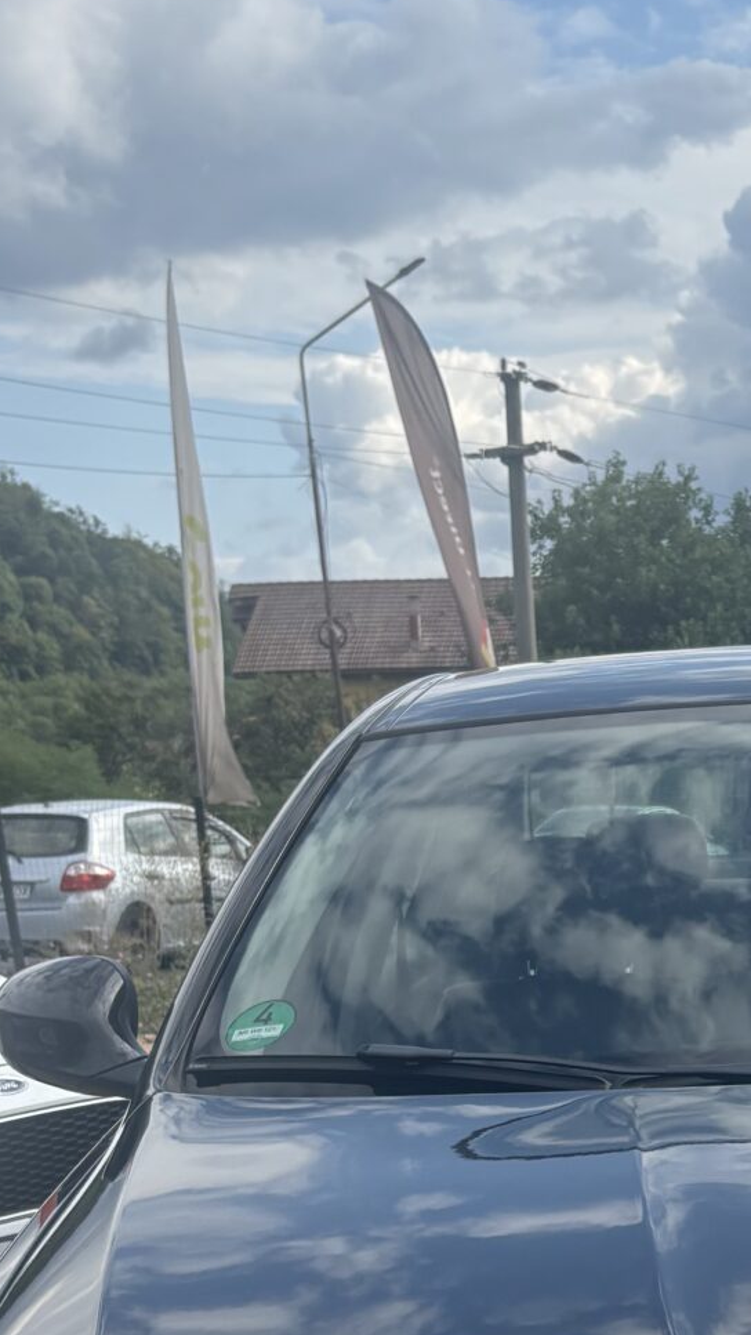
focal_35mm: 75
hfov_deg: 15.5
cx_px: 906
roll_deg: +1.3
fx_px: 2655
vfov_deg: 26.8
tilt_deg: -11.8
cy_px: 1305
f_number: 1.6
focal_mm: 5.96
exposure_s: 1/3021
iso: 50
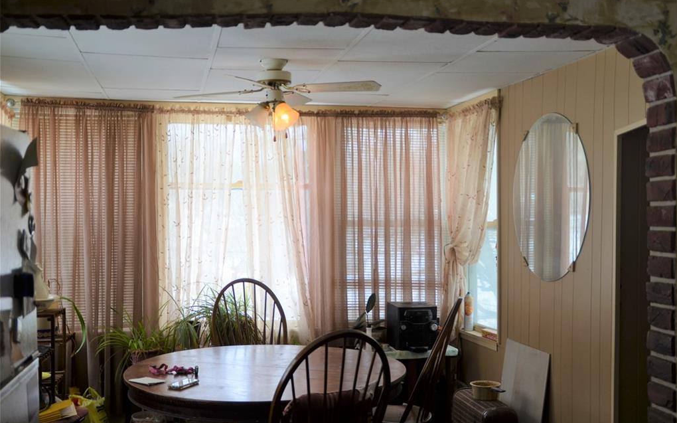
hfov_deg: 41.1
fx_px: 904
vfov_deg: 26.3
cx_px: 339
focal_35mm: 49
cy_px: 216
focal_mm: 32
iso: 200
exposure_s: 1/125
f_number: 5.6
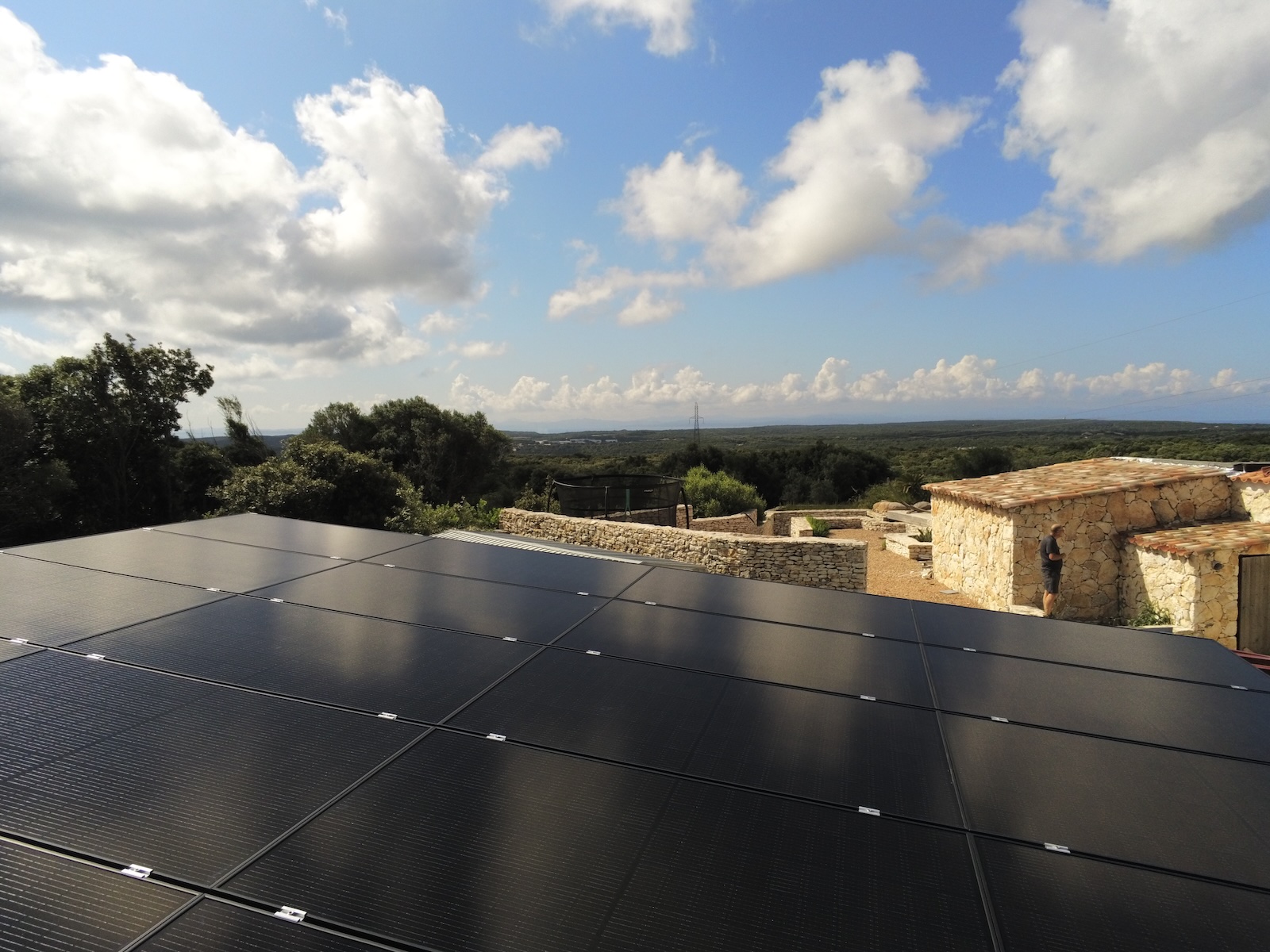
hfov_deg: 73.9
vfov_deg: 58.9
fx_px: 844
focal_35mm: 23
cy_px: 476
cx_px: 635
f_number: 2.4
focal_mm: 4
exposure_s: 1/3846
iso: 147
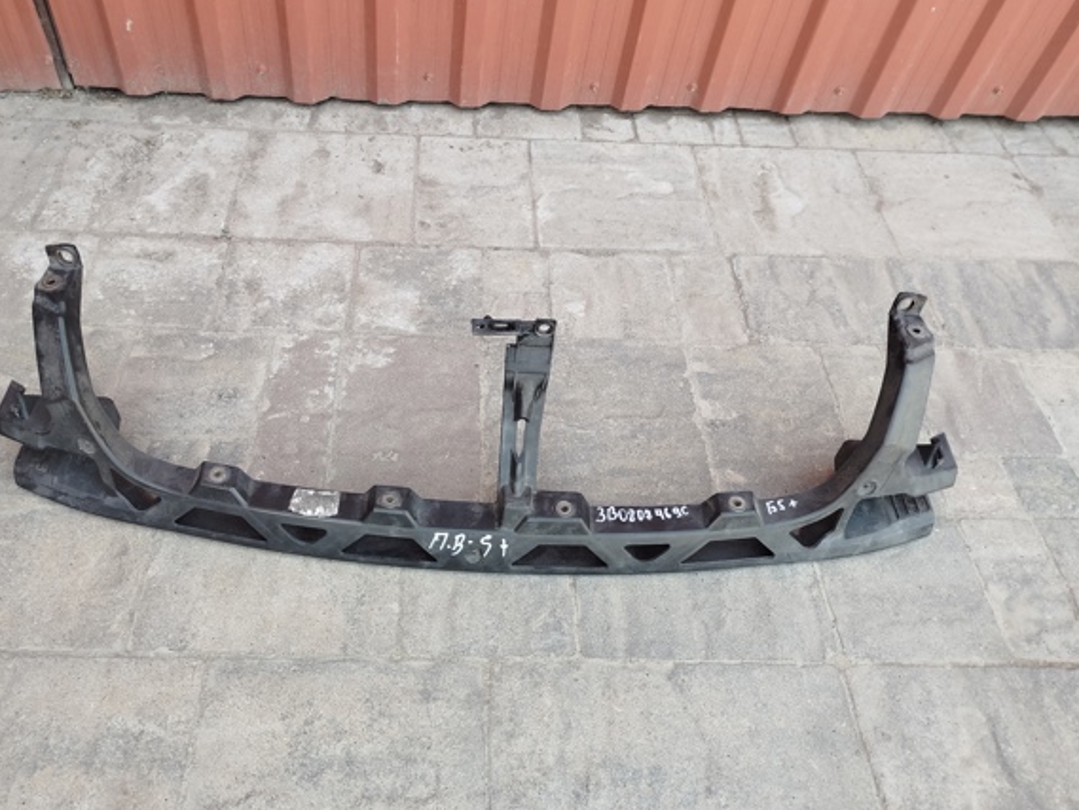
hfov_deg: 65.1
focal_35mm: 27
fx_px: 842
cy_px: 433
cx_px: 476
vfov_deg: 51.3
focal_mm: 5.31
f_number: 1.7
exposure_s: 1/50
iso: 64
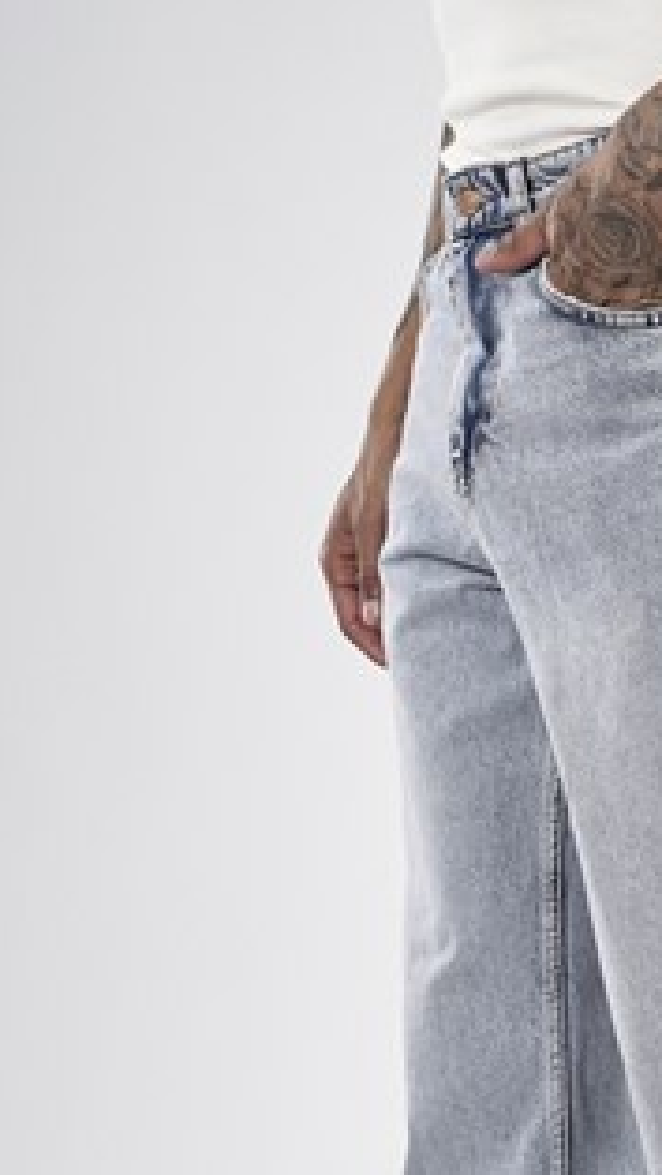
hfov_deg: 8.1
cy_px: 936
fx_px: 4673
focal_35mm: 150
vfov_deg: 14.2
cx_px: 625
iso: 100
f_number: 6.3
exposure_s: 1/160
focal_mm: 50
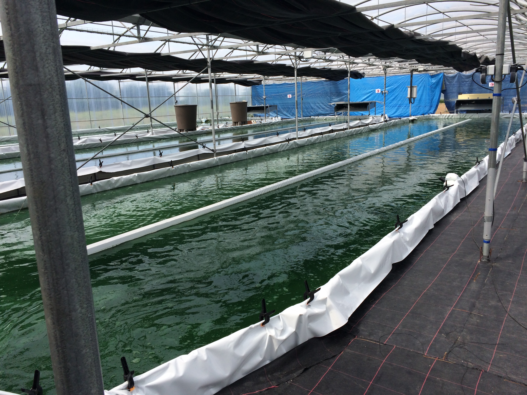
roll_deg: +4.2
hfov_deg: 61.7
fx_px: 442
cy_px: 198
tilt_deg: -15.0
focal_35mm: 29
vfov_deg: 48.2
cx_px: 264
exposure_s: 1/1325
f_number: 2.2
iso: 32
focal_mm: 4.15
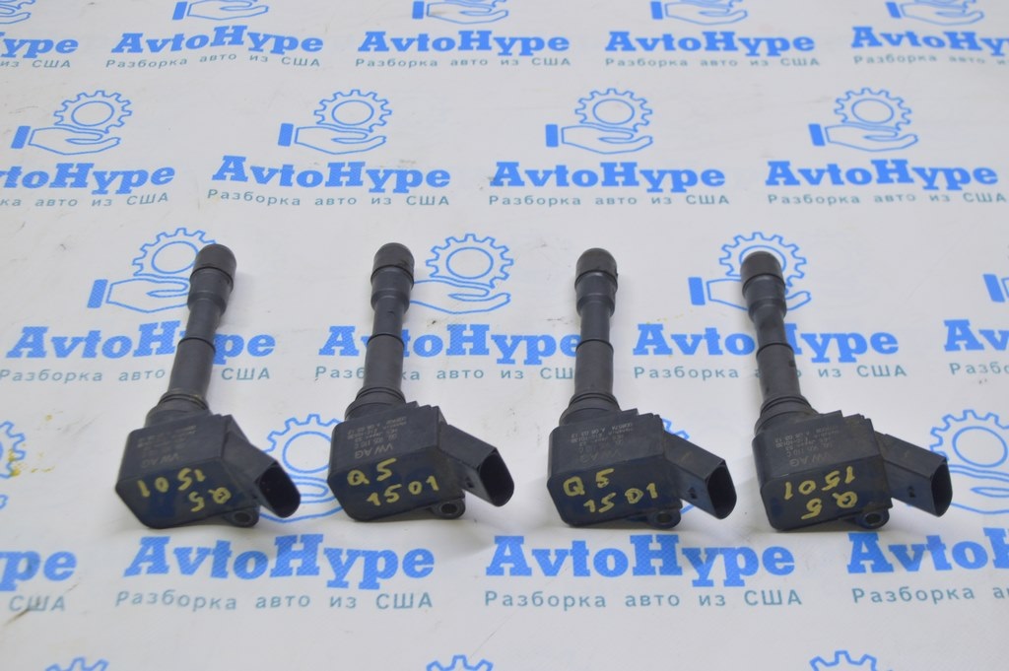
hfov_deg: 41.1
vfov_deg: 28.0
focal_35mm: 48
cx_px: 504
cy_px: 336
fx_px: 1344
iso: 400
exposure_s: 1/25
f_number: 5.6
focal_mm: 32
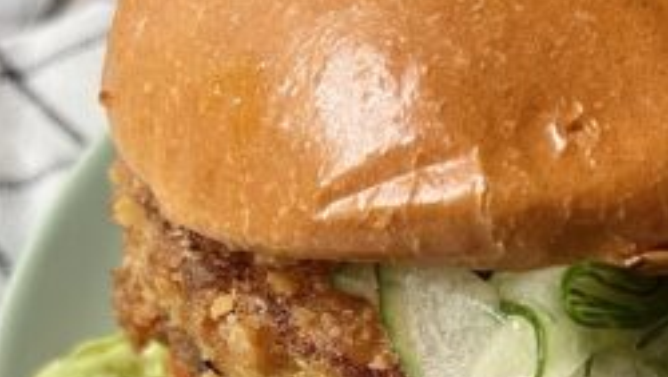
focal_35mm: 87
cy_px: 481
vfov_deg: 13.5
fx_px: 1542
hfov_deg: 22.9
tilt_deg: -51.4
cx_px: 743
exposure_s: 1/87
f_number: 1.5
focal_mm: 5.7
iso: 125
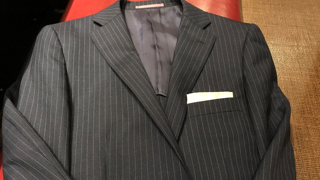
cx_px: 159
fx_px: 263
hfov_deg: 62.6
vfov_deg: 37.7
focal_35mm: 31
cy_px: 98
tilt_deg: -53.3
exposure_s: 1/4
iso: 100
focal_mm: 3.99
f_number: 1.8
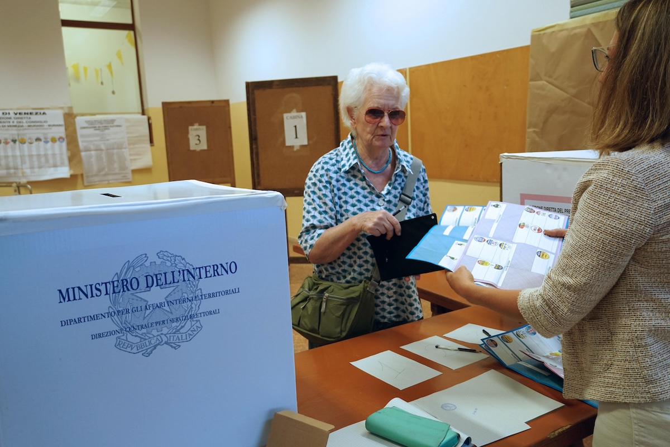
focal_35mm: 30
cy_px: 224
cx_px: 335
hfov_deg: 61.9
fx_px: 558
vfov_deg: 43.6
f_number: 4
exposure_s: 1/80
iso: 640
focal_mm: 20
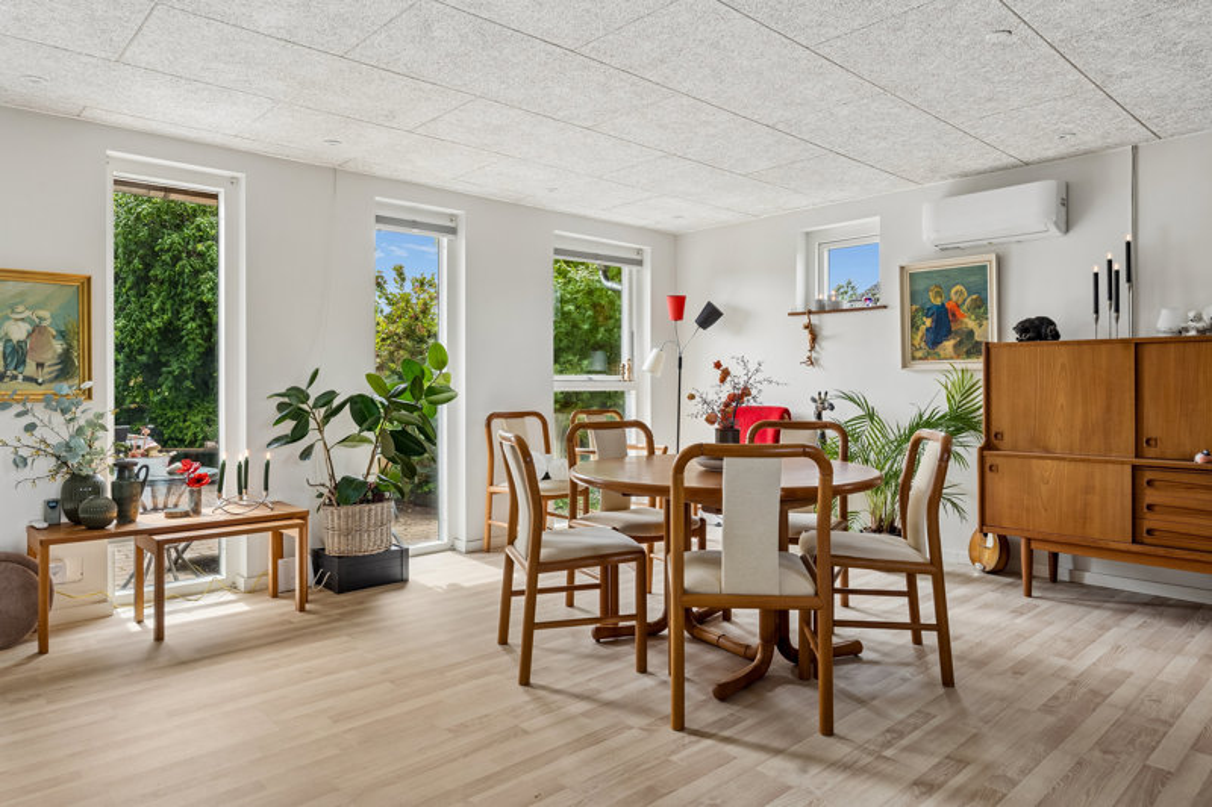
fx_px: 757
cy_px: 404
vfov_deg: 56.1
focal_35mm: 22
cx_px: 606
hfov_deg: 77.3
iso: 200
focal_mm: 22.5
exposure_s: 1/25
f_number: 8
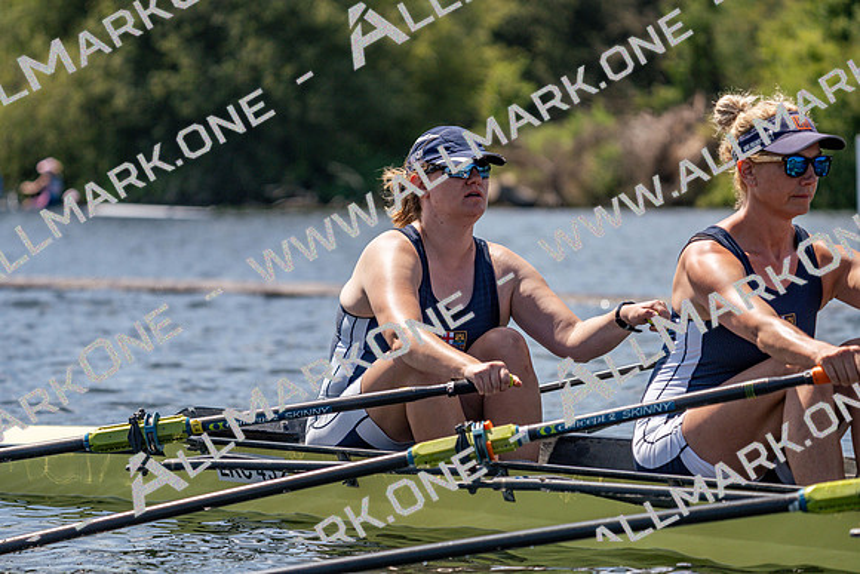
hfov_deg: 8.7
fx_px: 5639
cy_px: 287
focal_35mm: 236
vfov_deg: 5.8
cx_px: 430
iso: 250
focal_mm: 236
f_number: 5.6
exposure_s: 1/2000
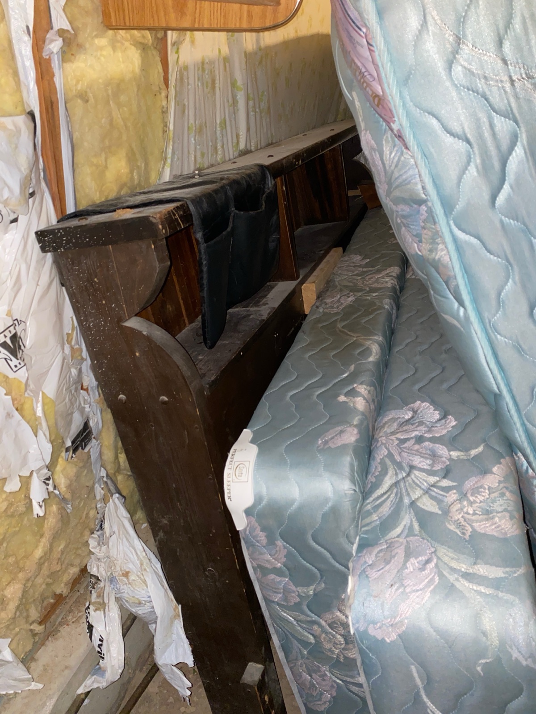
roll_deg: -4.5
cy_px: 357
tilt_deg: -28.3
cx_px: 268
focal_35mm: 26
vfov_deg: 67.3
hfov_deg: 53.1
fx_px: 537
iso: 64
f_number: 1.8
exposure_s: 1/4
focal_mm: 4.25
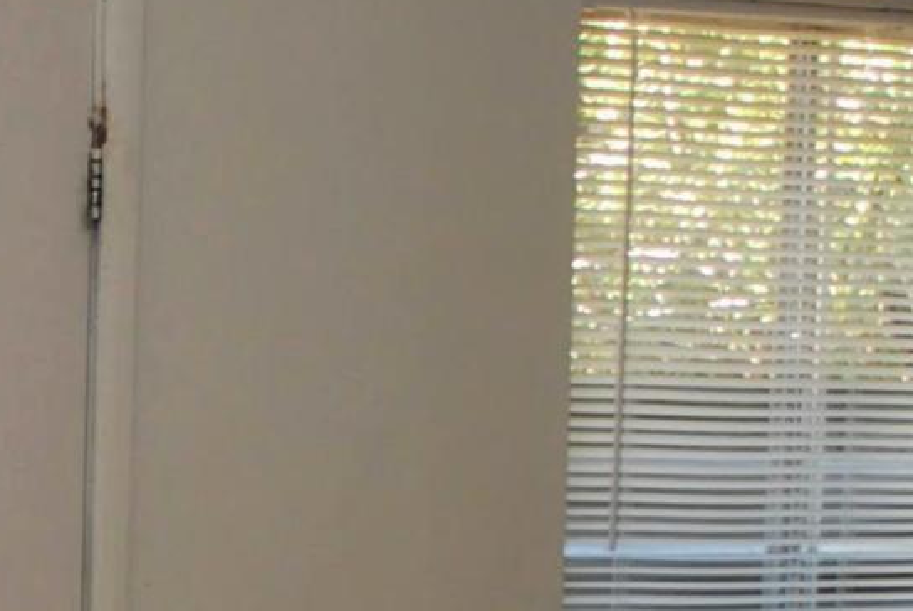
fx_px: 3783
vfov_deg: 9.1
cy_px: 833
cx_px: -456
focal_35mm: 149
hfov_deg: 13.0
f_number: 3.5
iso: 200
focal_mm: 18
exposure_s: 1/60
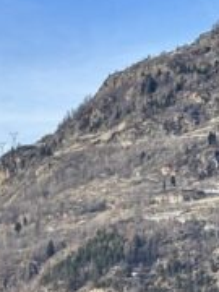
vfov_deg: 7.8
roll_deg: +0.8
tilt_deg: +3.0
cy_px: 354
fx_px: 2109
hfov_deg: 5.8
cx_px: -208
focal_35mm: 250
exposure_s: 1/2288
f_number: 1.6
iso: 40
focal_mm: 5.96
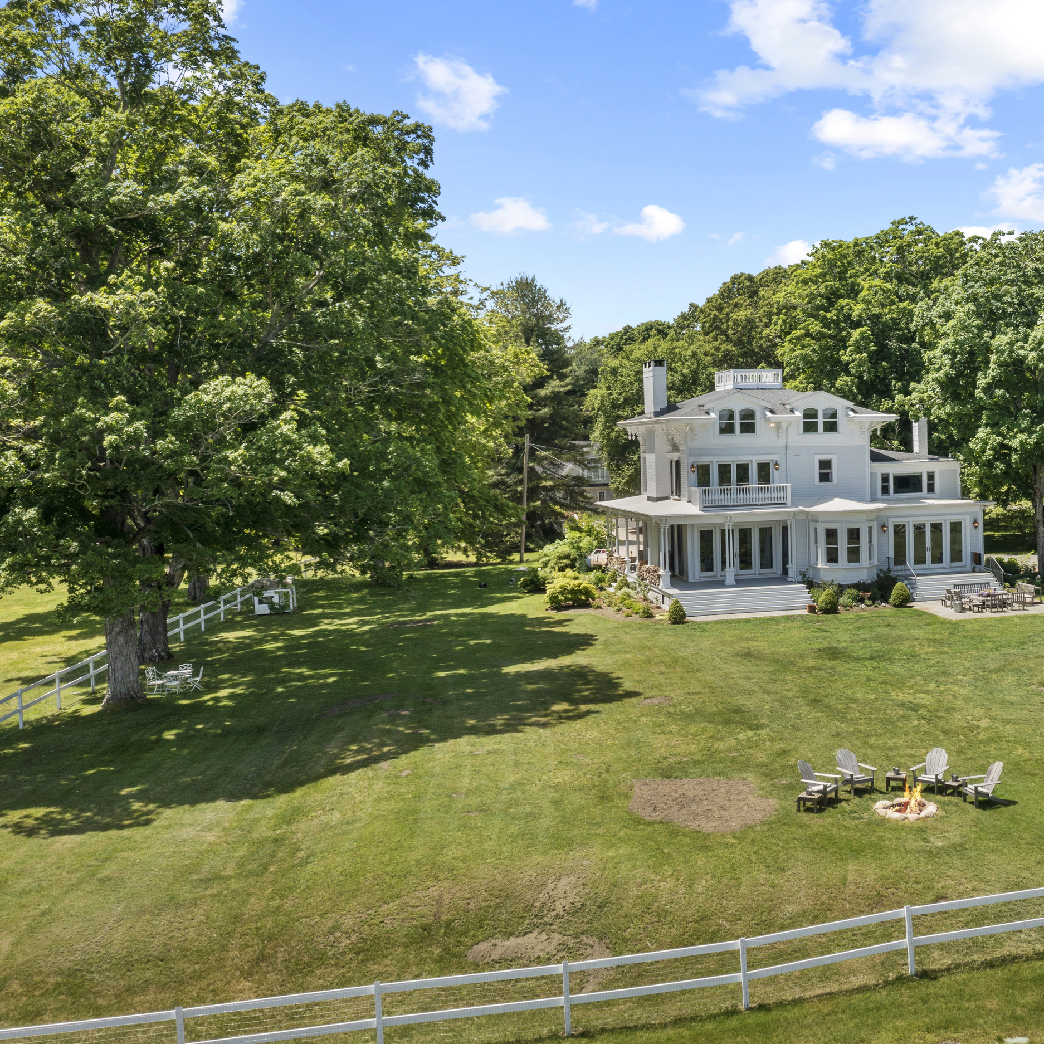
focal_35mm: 39
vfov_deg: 42.8
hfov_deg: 41.6
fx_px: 1331
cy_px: 478
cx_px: 779
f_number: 6.3
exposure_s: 1/320
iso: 100
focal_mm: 10.26
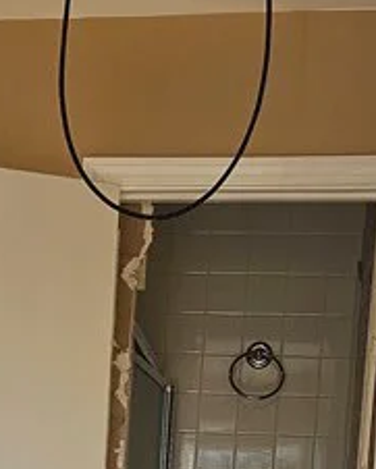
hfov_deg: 14.3
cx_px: -4
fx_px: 1473
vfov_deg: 16.2
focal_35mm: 106
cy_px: 743
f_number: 1.8
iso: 50
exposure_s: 1/526
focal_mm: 5
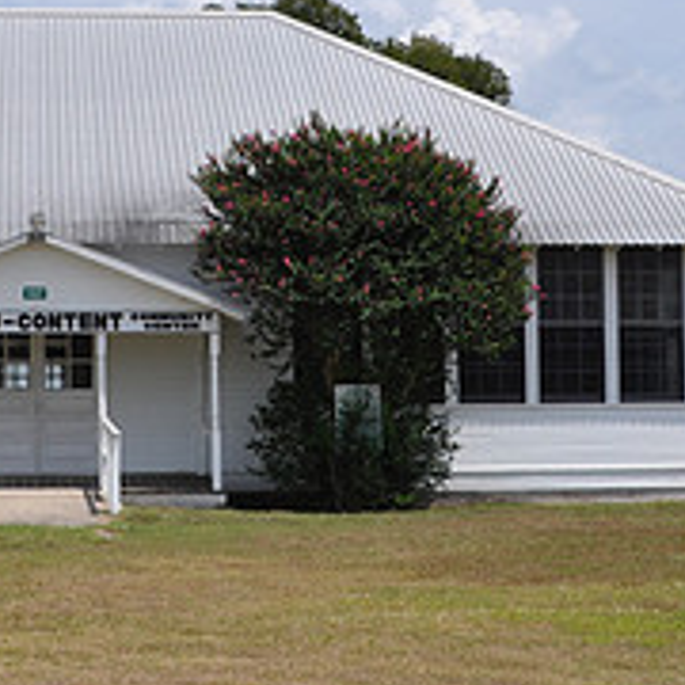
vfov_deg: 19.3
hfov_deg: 19.2
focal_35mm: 90
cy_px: 253
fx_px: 2015
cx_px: 194
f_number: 9
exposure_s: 1/320
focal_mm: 22
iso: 200
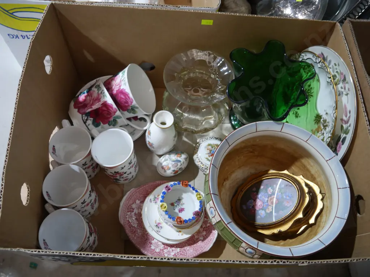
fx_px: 299
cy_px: 138
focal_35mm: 28
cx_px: 185
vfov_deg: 49.8
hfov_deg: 63.4
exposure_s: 1/60
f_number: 3.5
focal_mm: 14
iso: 640
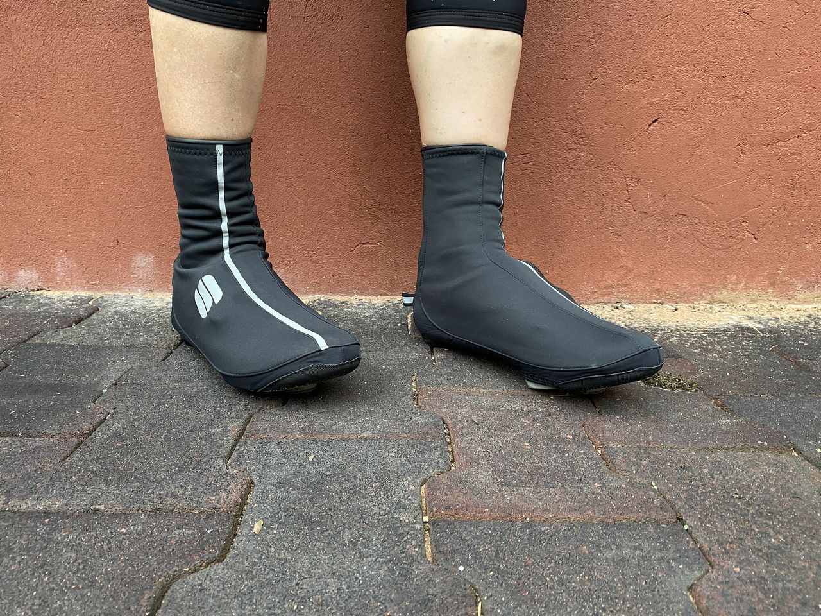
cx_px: 410
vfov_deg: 53.1
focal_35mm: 26
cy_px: 308
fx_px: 617
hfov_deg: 67.3
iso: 250
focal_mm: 4.25
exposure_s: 1/60
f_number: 1.8
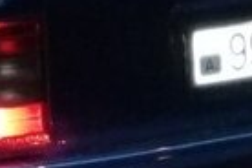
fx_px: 1078
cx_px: -325
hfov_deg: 11.4
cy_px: 6
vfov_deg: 8.9
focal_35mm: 154
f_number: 2.2
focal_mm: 3.3
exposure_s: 1/20
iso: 640
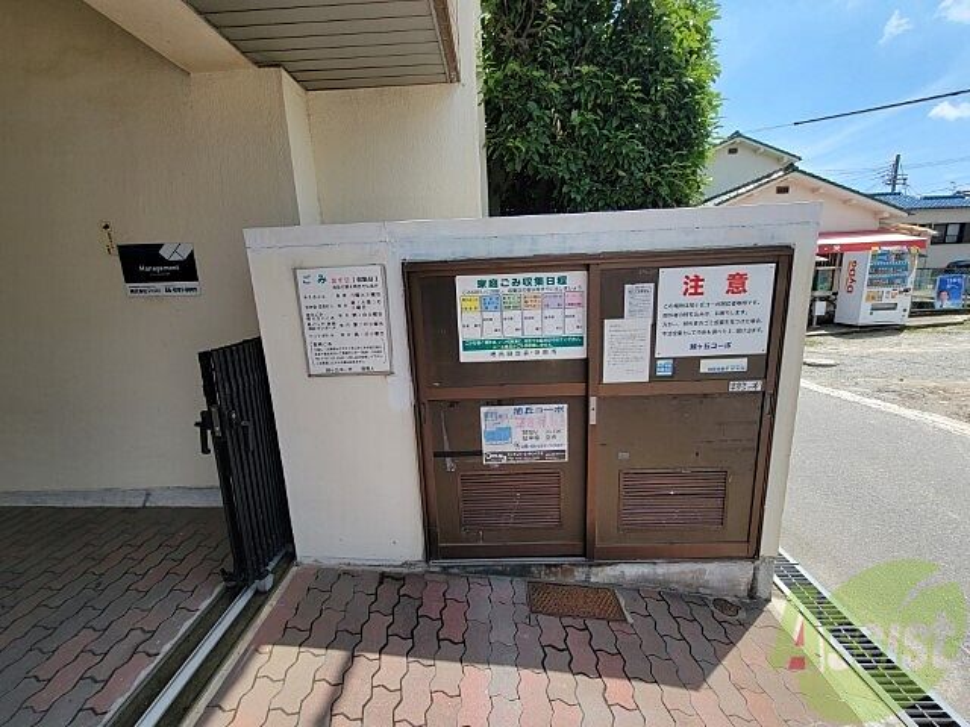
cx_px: 485
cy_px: 364
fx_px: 364
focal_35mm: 13
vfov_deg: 89.9
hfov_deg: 106.2
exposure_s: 1/988
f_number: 2.2
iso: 50
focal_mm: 2.2
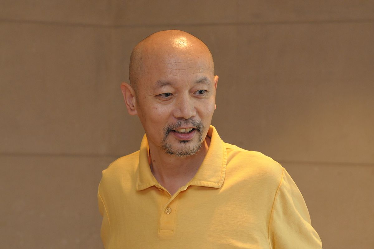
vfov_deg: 14.7
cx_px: 187
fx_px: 965
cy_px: 124
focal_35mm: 93
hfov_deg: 21.9
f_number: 4.5
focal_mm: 62
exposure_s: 1/160
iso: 1000
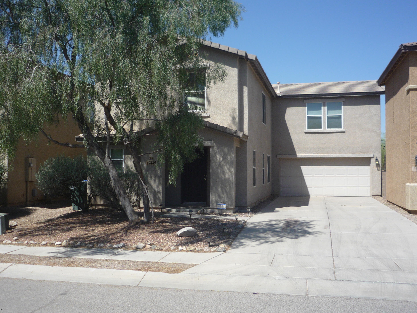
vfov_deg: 38.7
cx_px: 204
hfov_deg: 50.1
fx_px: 446
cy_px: 159
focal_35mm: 37
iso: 100
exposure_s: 1/200
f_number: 8
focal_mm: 6
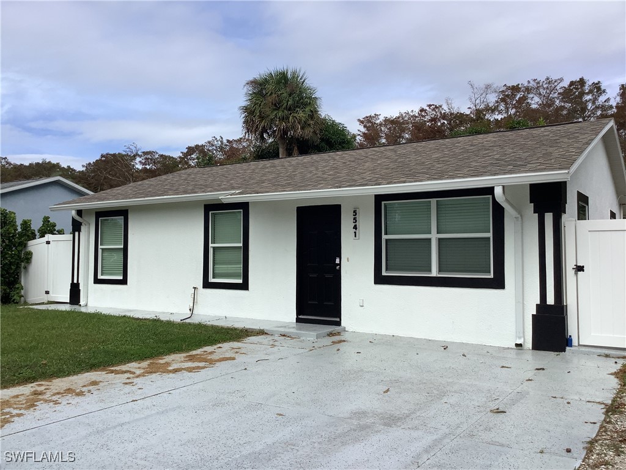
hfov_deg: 58.4
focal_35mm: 31
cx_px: 313
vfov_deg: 45.4
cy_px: 235
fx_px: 561
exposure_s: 1/1812
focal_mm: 3.3
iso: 25
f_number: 2.4
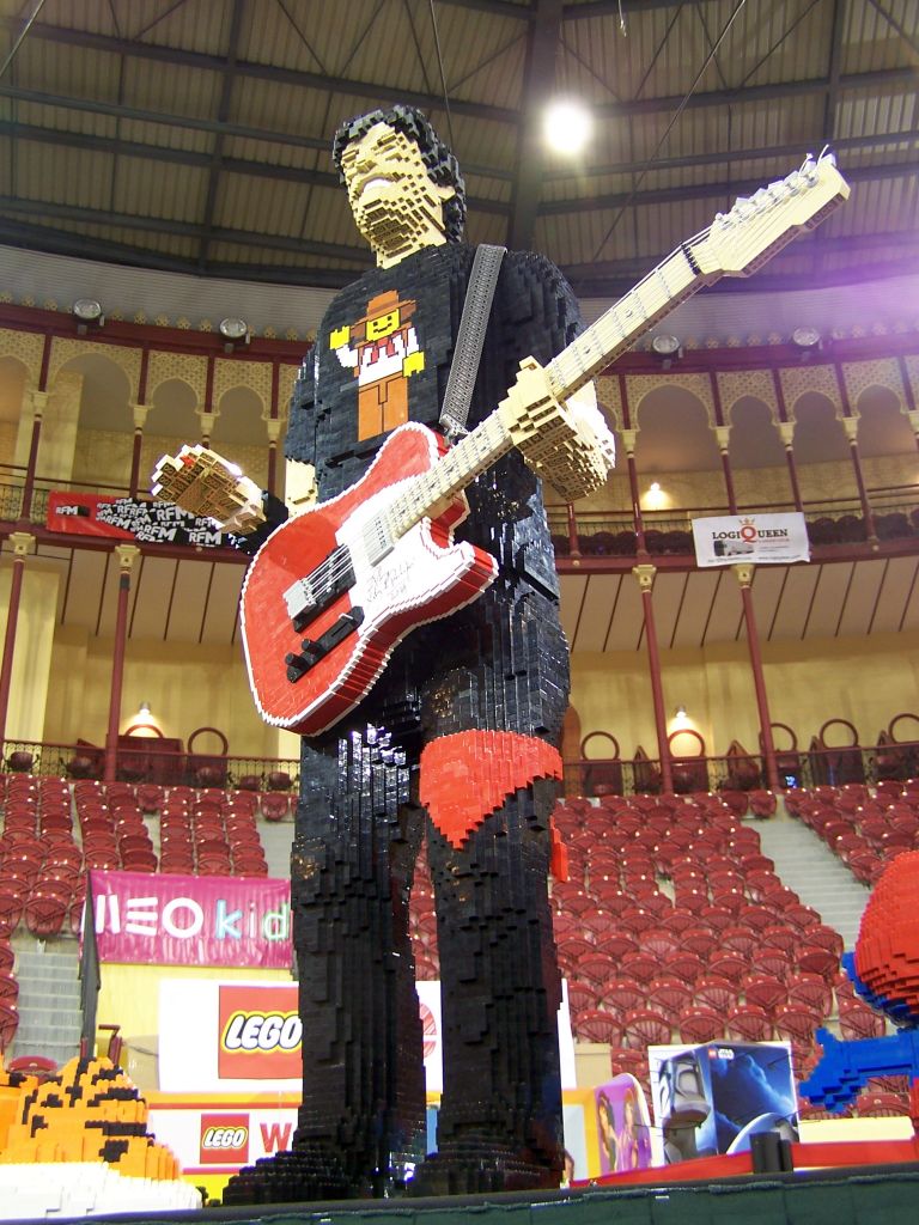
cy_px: 612
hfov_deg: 37.7
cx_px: 460
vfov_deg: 49.0
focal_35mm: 38
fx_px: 1345
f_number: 2.8
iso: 80
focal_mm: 6.3
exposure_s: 1/2
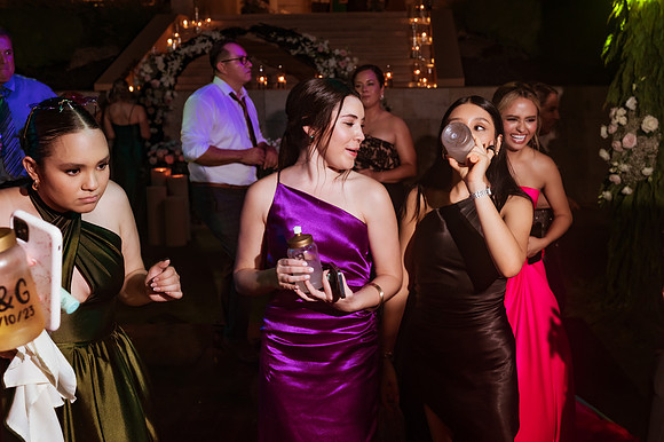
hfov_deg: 46.3
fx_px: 772
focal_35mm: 42
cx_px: 396
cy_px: 206
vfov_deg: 31.9
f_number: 5.6
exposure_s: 1/80
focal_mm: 35
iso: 1600
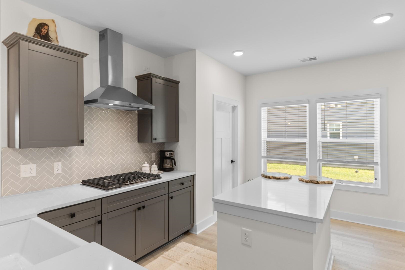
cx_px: 202
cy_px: 135
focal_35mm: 19
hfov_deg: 86.9
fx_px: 214
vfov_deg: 64.6
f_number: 4.8
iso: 100
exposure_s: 1/8
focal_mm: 13
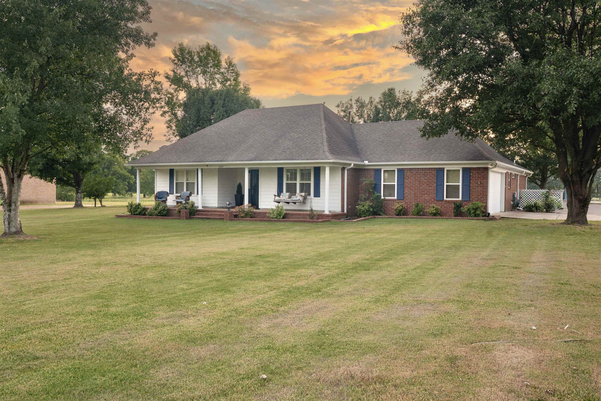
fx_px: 517
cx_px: 300
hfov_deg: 60.3
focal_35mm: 31
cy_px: 200
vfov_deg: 42.3
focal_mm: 31
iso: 250
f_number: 8
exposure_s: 1/6
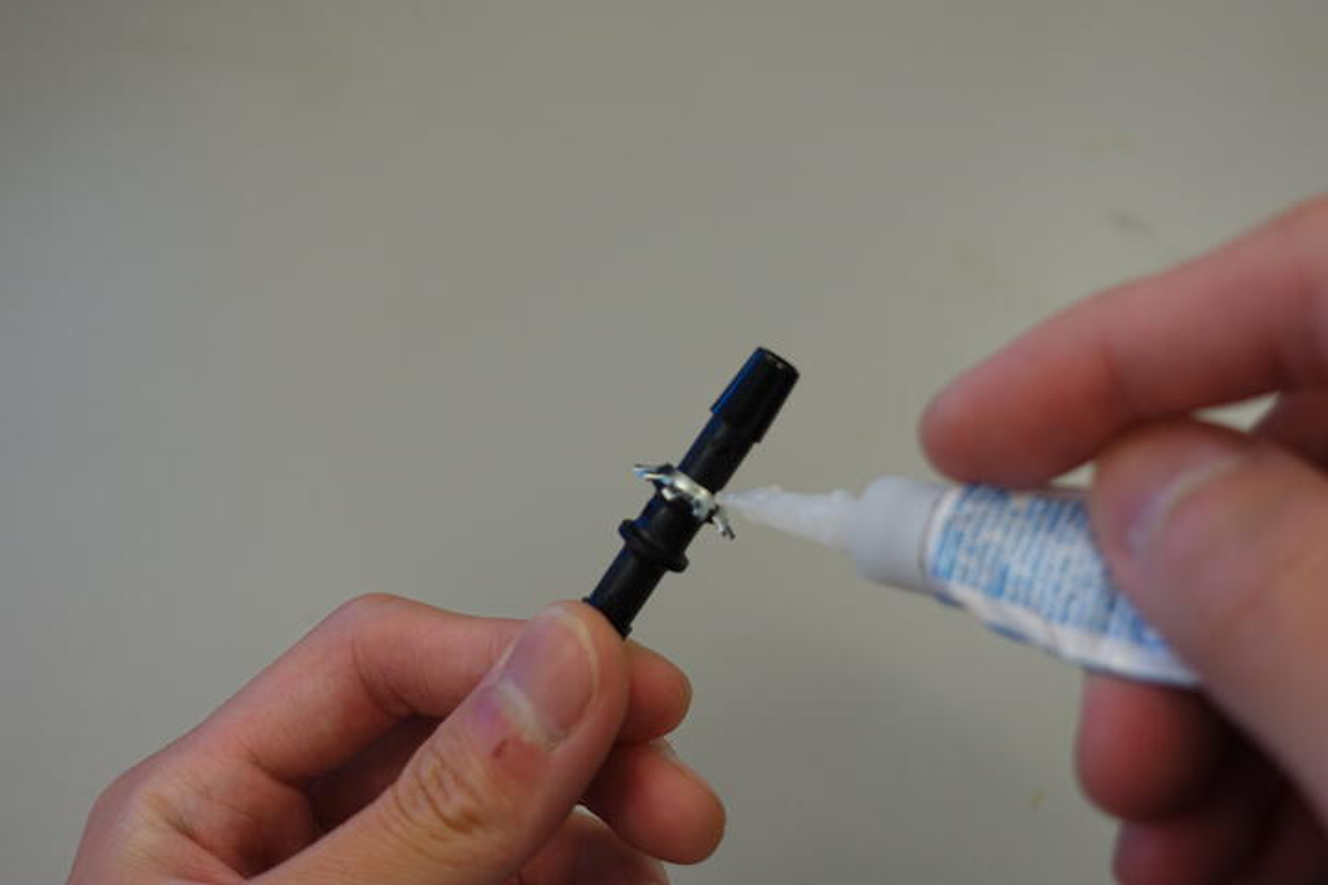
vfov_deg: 33.4
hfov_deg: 48.5
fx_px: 1475
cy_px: 442
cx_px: 664
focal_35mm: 40
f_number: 2.8
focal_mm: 14.7
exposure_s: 1/40
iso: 160
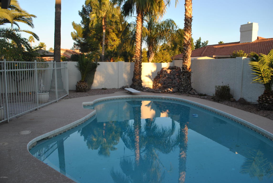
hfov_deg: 67.3
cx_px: 136
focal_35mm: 27
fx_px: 205
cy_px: 92
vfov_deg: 48.1
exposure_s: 1/125
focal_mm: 18
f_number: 5.6
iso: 110
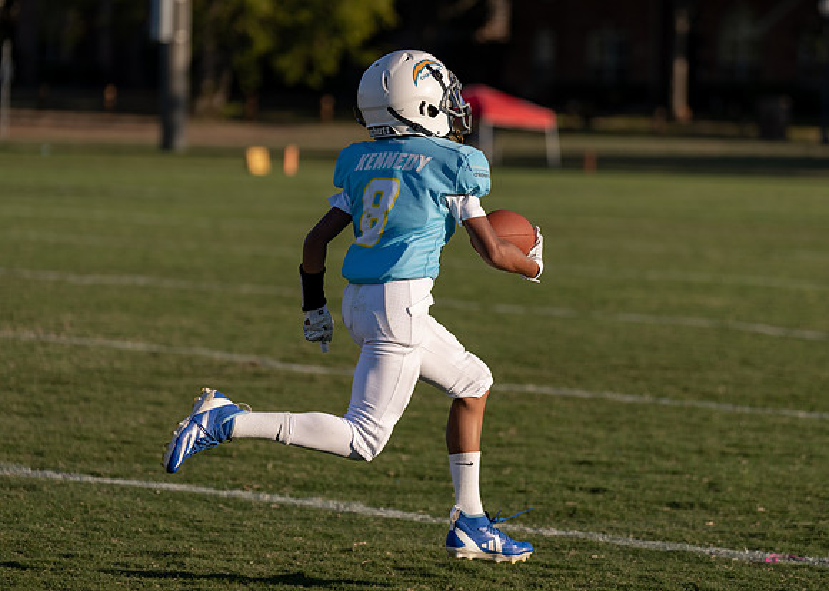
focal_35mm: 158
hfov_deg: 12.7
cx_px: 462
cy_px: 250
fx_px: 3729
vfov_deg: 9.1
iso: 100
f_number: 2.8
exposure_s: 1/2500
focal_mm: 128
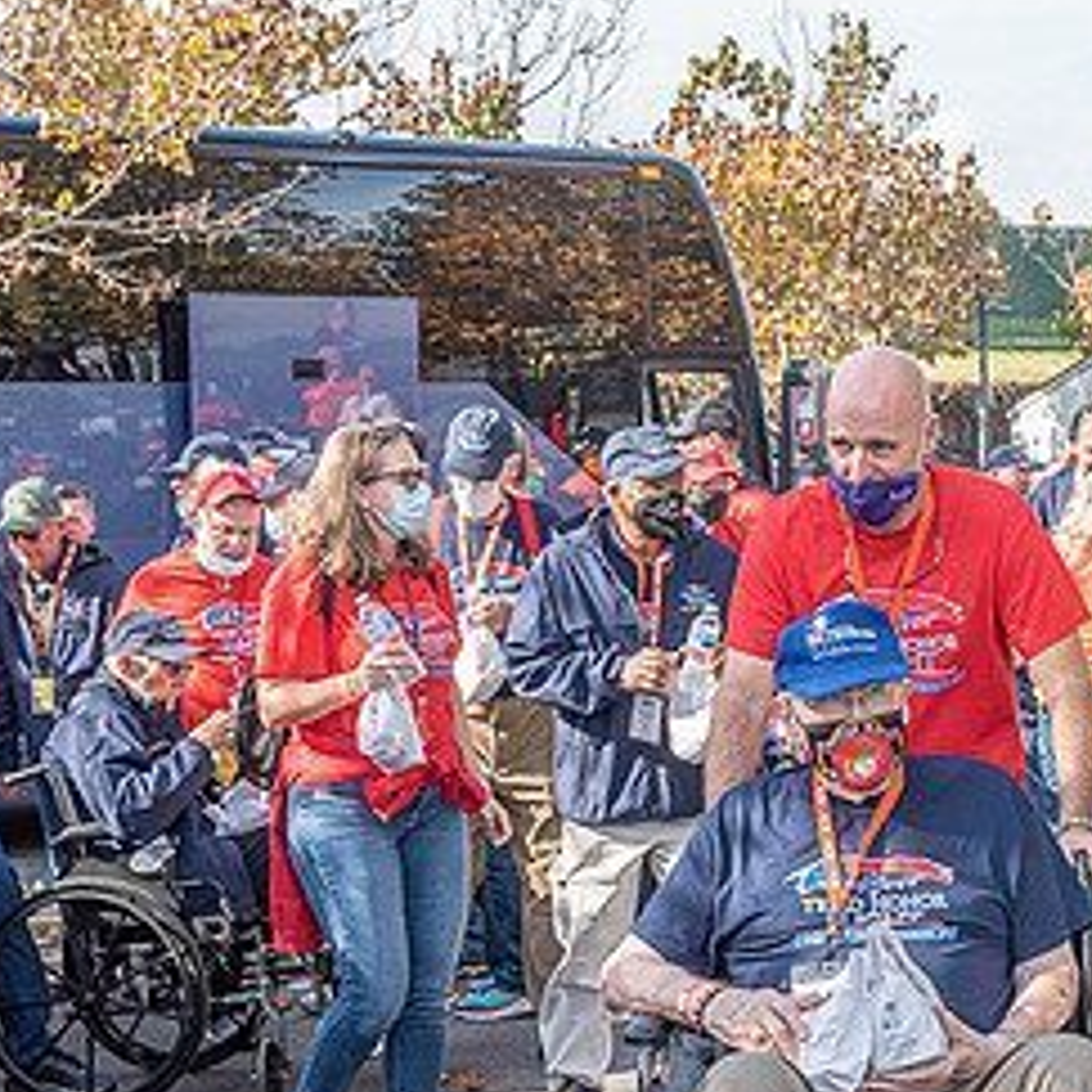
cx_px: 800
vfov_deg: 22.3
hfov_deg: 22.3
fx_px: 2748
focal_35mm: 77
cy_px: 807
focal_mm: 38
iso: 500
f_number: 9
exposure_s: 1/320
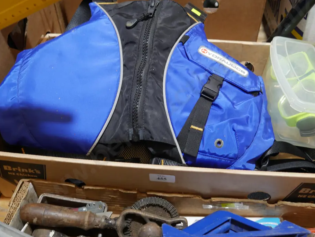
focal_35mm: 36
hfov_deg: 51.3
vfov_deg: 39.7
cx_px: 171
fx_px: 328
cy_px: 106
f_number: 3.6
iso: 320
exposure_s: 1/60
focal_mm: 16
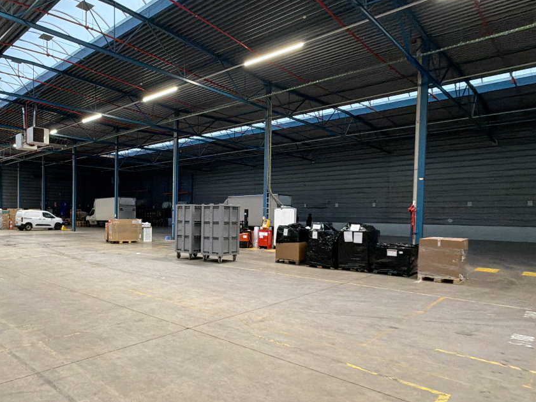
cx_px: 142
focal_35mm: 24
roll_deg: -0.6
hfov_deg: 67.6
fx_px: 372
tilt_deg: -2.3
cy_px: 225
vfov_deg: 56.7
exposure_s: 1/60
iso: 400
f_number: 2.2
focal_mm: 2.22
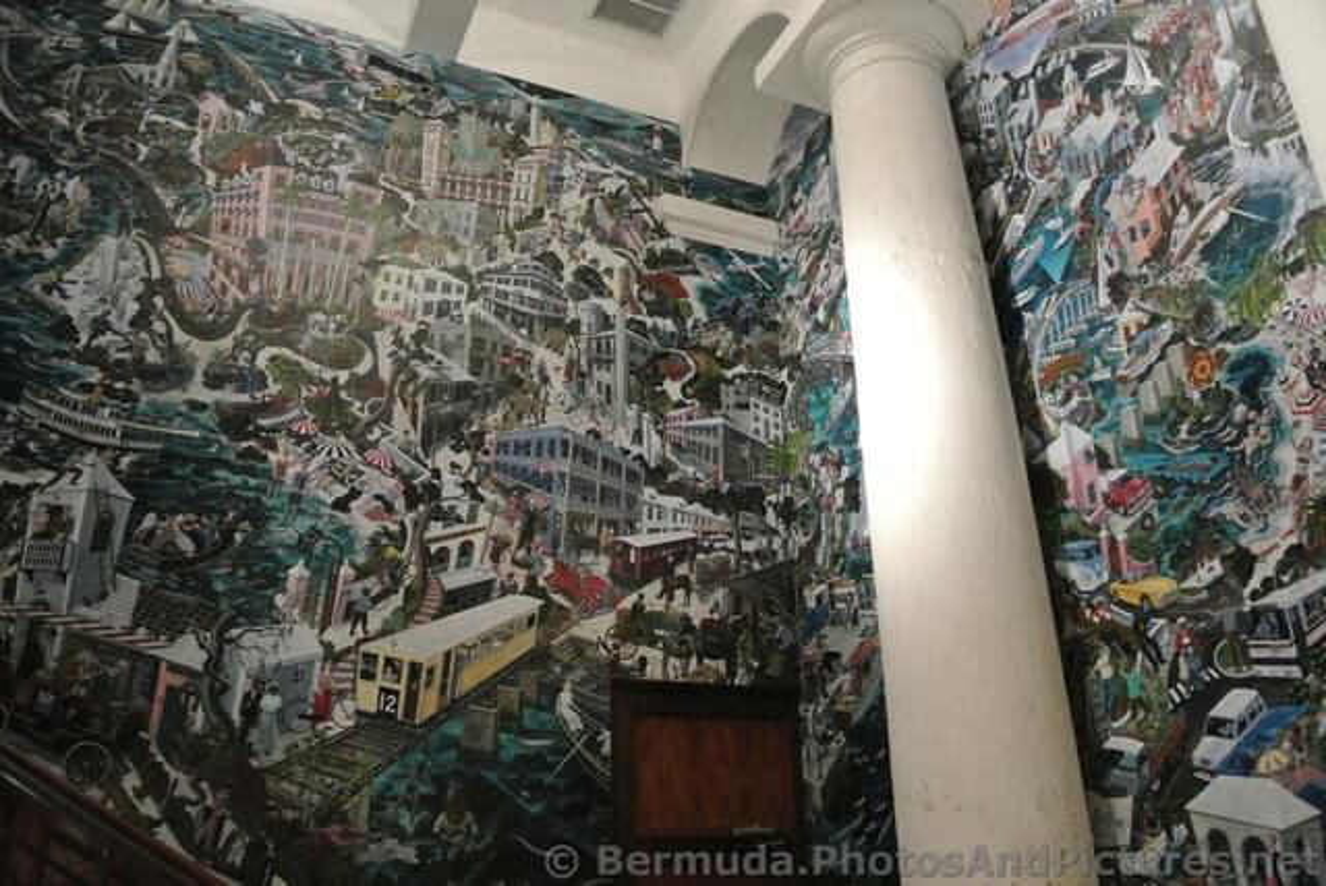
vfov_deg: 48.0
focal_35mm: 27
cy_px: 443
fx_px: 995
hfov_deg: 67.3
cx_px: 663
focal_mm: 10
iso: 1400
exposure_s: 1/30
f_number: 3.5
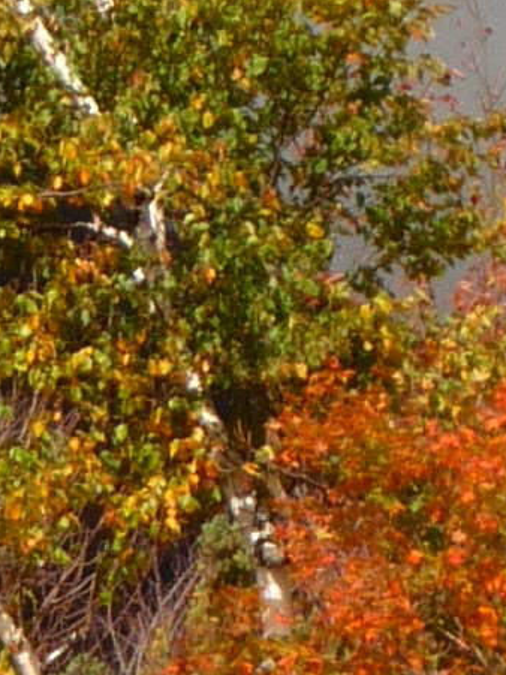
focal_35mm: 790
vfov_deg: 2.5
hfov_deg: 1.9
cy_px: 1670
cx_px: -174
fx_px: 15404
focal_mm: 17.5
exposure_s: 1/640
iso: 100
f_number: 4.7
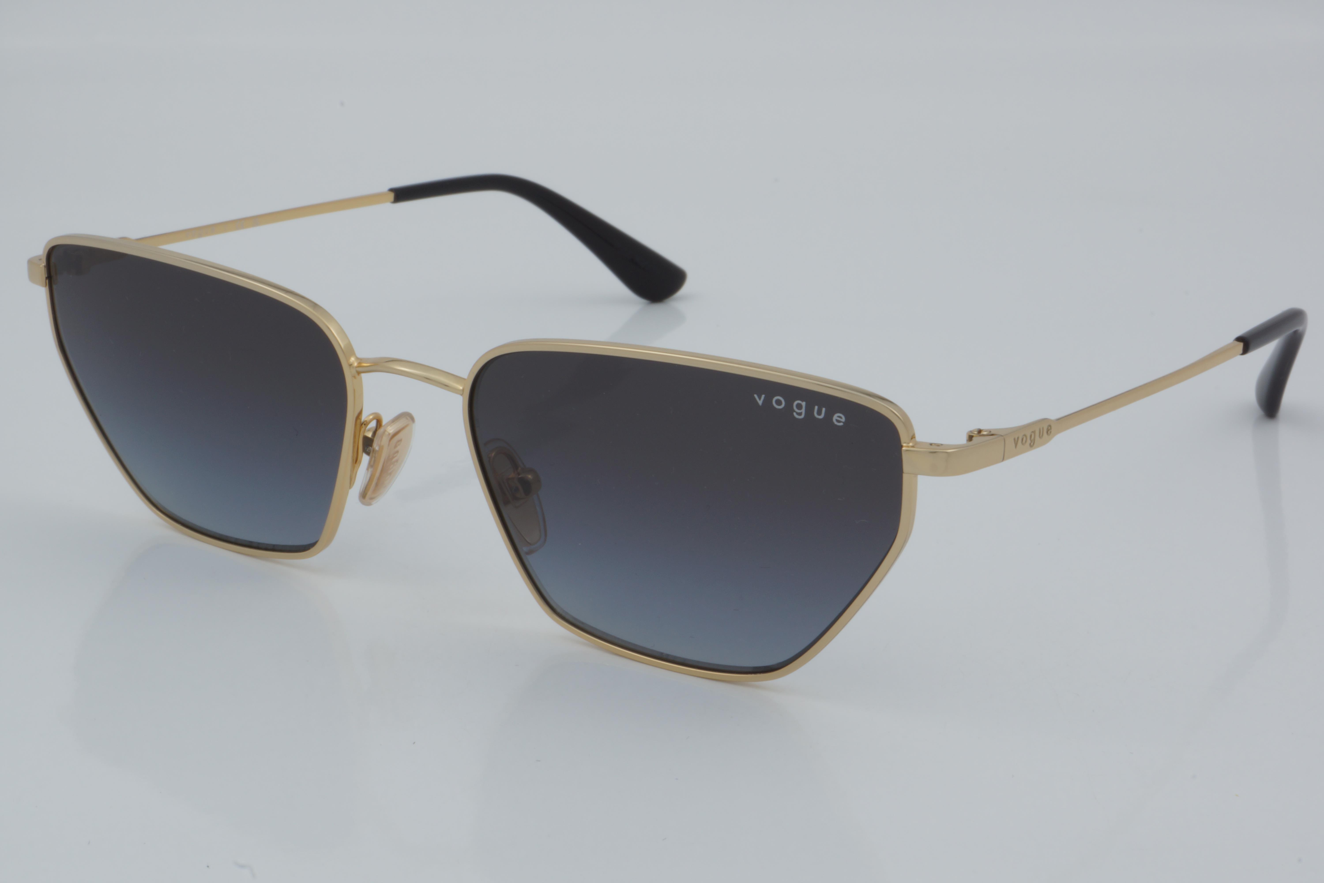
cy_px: 442
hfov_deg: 27.0
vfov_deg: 18.2
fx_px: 2758
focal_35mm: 75
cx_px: 662
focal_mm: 50
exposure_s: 1/4
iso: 100
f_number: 32
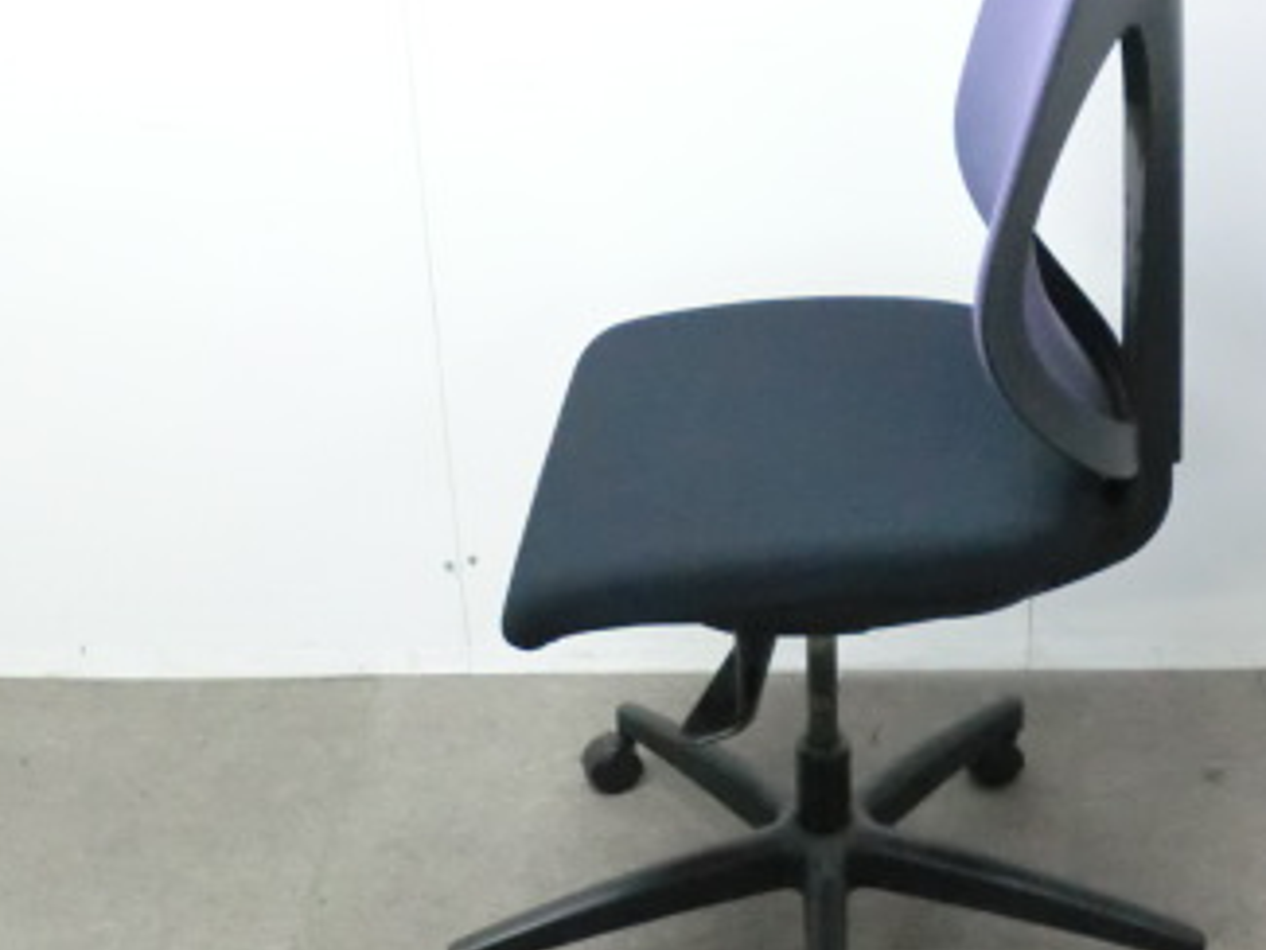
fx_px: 2305
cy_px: 335
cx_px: 795
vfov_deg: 23.2
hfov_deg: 30.6
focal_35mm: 63
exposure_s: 1/30
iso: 800
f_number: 3.5
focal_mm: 5.8
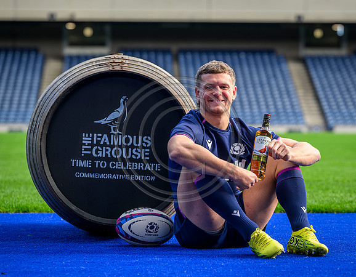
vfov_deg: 9.4
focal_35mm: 162
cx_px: 232
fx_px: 1689
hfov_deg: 12.0
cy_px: 125
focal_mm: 130
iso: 250
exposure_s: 1/200
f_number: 4
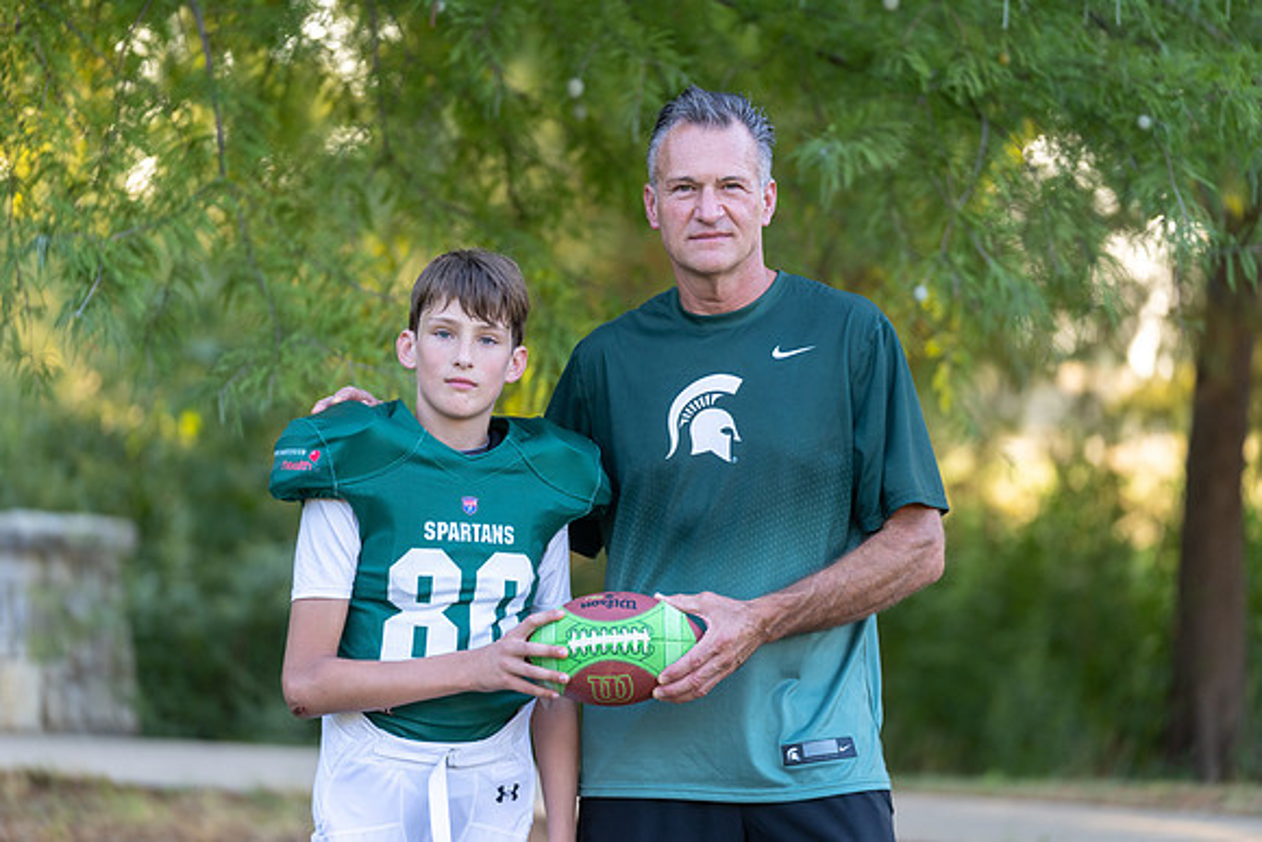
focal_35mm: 129
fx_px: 4523
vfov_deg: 10.6
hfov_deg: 15.9
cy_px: 421
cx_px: 631
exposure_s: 1/320
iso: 320
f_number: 2.8
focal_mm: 129
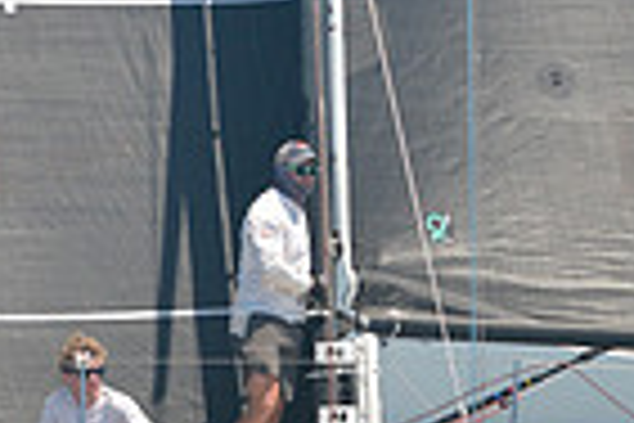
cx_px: 378
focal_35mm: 821
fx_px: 14458
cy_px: 380
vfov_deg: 1.7
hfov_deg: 2.5
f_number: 7.1
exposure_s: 1/1000
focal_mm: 200
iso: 280
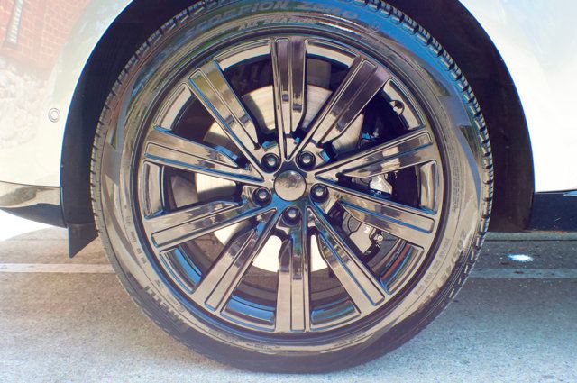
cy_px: 192
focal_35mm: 75
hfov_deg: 27.0
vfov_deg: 18.1
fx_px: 1201
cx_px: 288
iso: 2000
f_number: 8
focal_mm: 50
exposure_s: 1/250
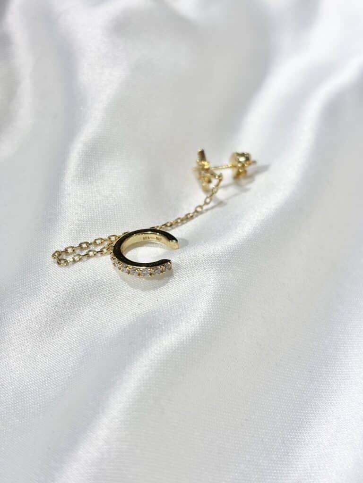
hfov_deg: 28.0
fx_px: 727
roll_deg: +0.1
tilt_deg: -41.8
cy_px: 242
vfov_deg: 36.8
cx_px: 182
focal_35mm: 52
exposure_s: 1/291
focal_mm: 5.96
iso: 32
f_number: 1.6
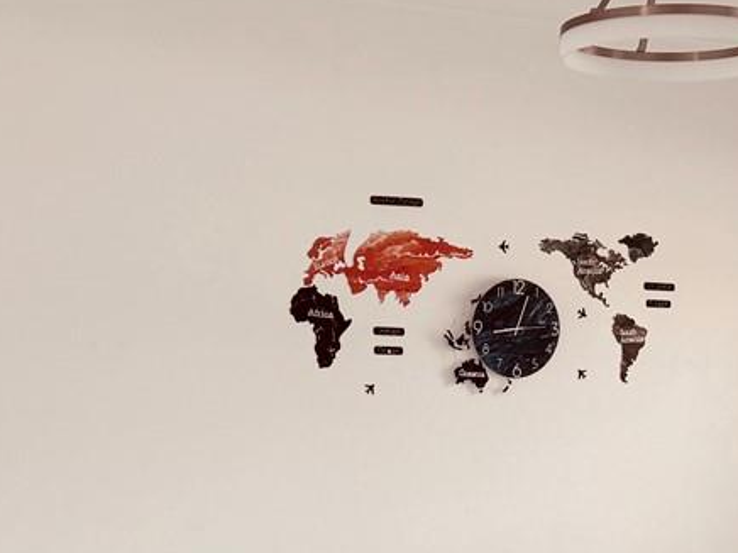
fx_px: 1876
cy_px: 504
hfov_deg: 21.9
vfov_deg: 16.5
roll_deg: -0.1
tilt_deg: -1.9
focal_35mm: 88
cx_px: 598
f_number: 1.78
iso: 100
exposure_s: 1/121
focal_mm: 6.76
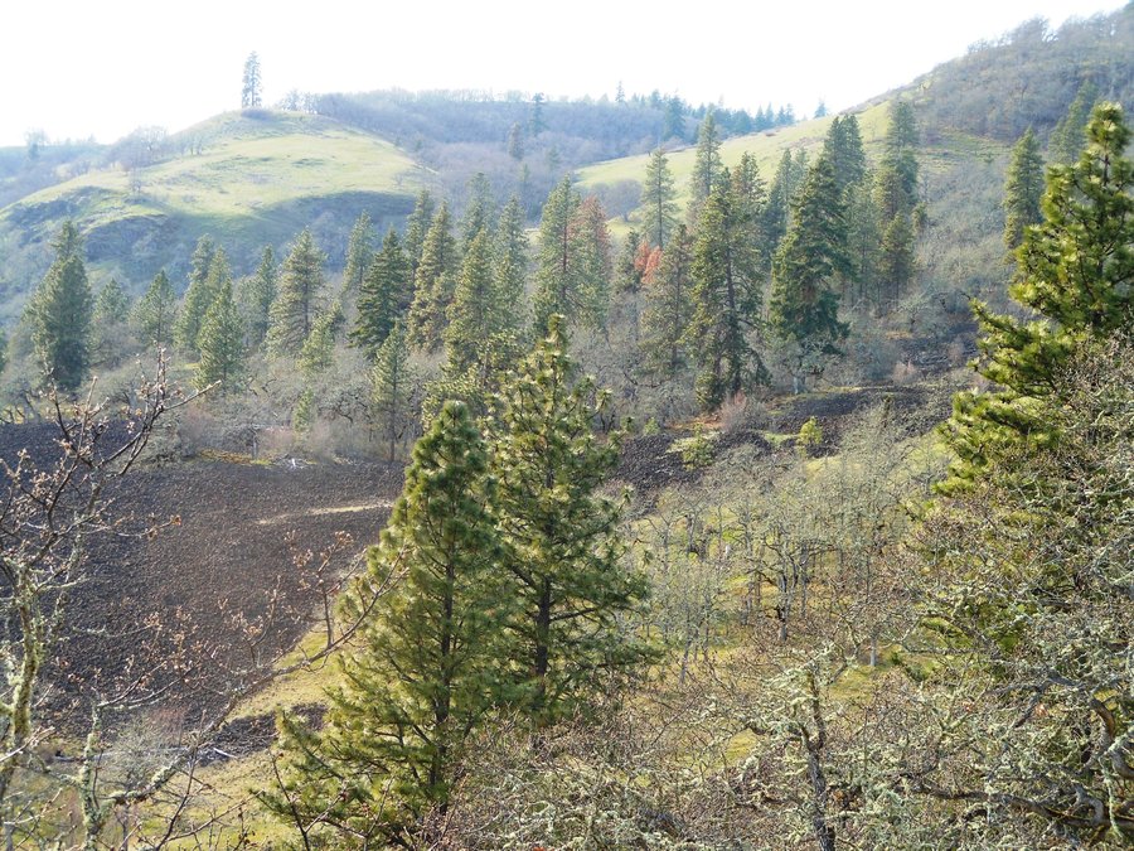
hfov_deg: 29.4
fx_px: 2162
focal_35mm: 66
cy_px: 426
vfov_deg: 22.3
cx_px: 567
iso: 80
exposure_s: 1/100
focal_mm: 11.7
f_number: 4.3
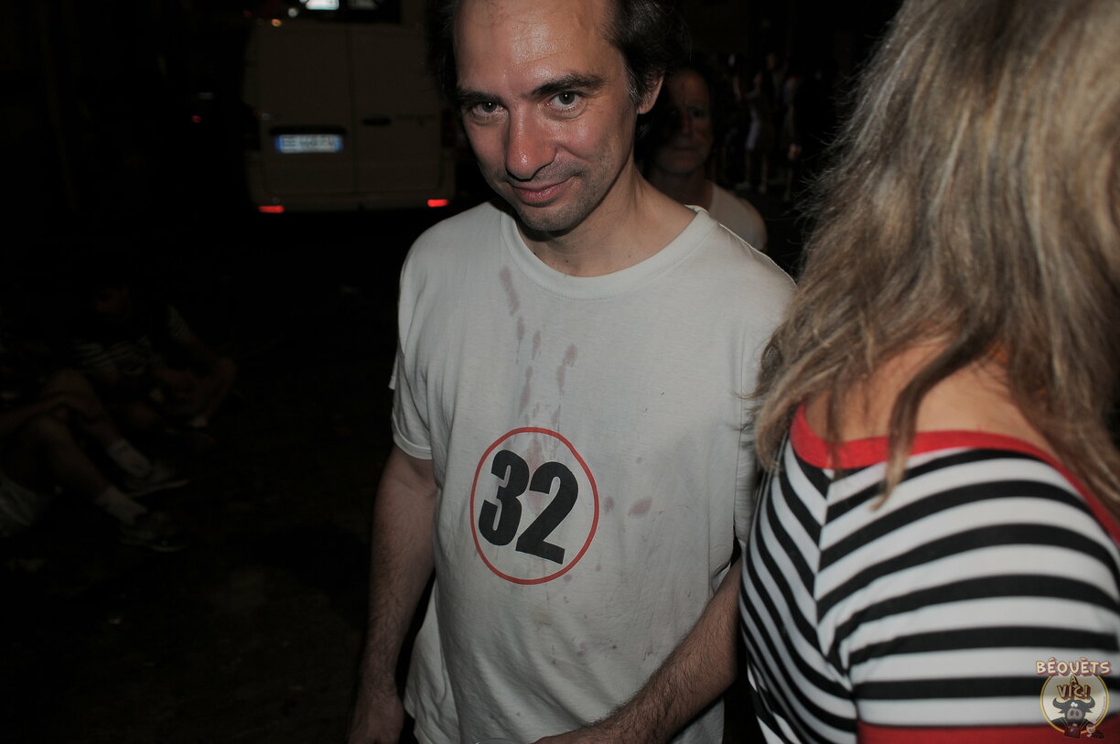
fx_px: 839
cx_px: 560
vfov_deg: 47.8
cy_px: 372
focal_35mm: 27
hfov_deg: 67.4
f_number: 3.5
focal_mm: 18
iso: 200
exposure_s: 1/60
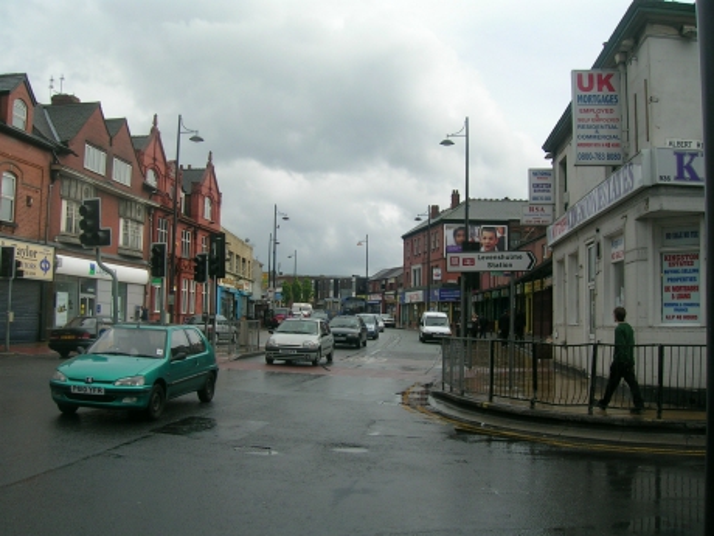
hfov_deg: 52.6
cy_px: 268
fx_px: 722
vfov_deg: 40.7
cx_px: 357
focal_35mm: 35
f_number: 4.8
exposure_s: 1/375
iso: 50
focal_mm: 5.4
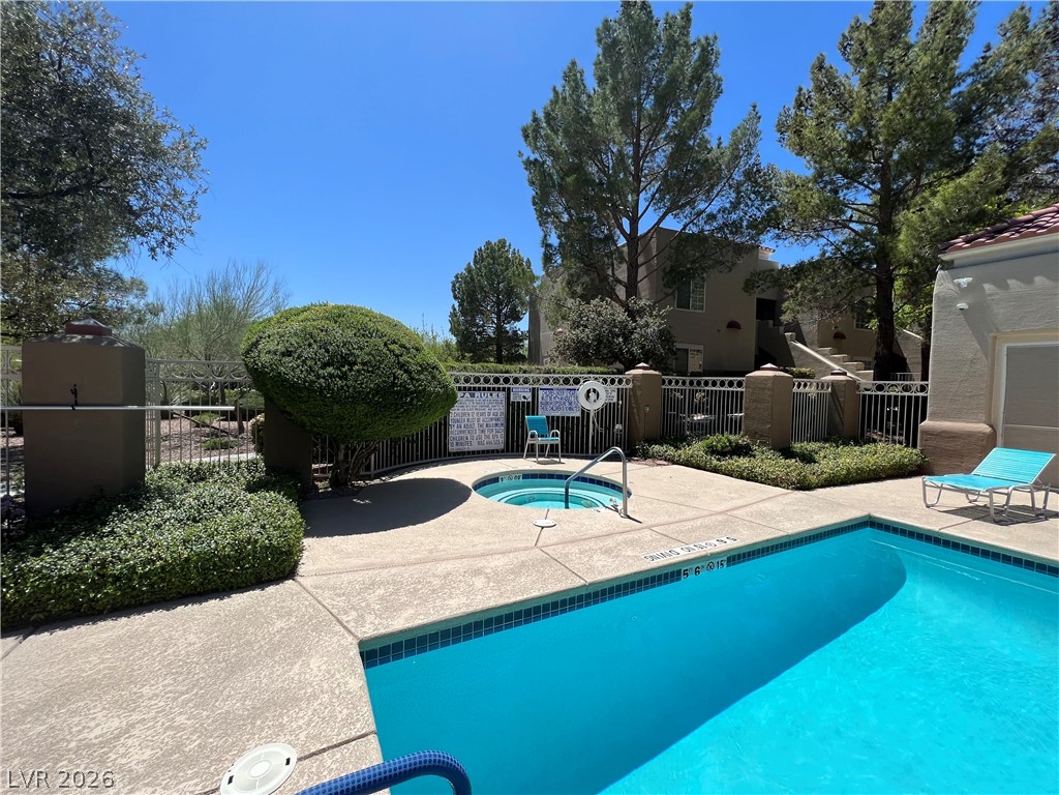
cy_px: 398
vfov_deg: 89.9
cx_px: 530
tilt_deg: -1.4
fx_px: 398
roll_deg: -0.8
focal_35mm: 13
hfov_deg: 106.2
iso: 32
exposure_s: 1/1815
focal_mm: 1.57
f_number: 1.8
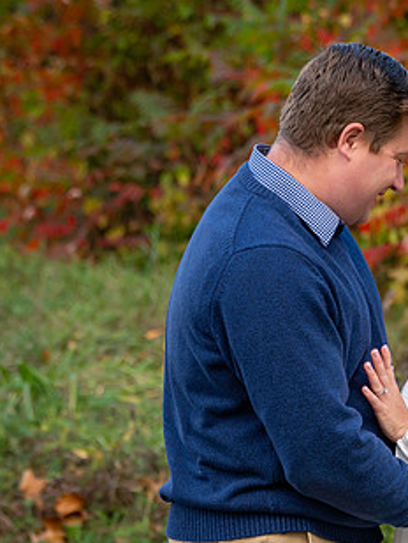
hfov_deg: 9.5
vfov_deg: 12.7
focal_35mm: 155
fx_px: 2434
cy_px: 327
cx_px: 489
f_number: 4.5
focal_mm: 86
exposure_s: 1/1600
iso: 1250
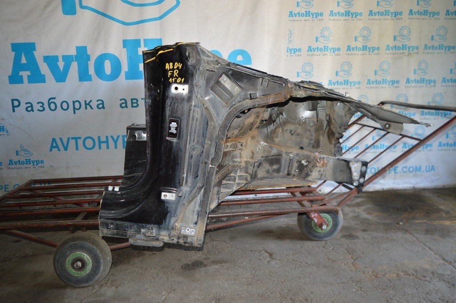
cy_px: 152
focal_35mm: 30
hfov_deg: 62.0
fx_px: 380
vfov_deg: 43.5
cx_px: 228
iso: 560
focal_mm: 20
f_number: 3.5
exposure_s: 1/60
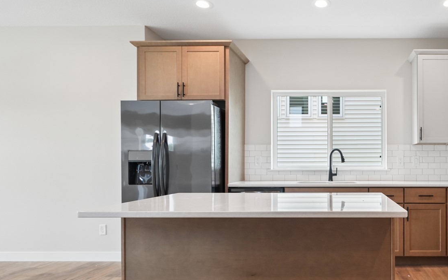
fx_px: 305
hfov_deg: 68.0
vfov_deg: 49.0
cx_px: 335
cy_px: 169
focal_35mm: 25
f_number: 10
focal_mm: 16
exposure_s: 1/25
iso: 400
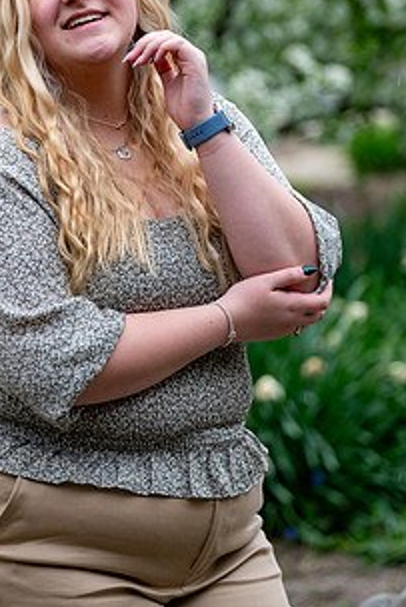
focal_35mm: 235
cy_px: 232
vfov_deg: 8.8
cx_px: 182
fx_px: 3971
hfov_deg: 5.9
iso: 250
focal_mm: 106
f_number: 2.8
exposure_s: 1/500
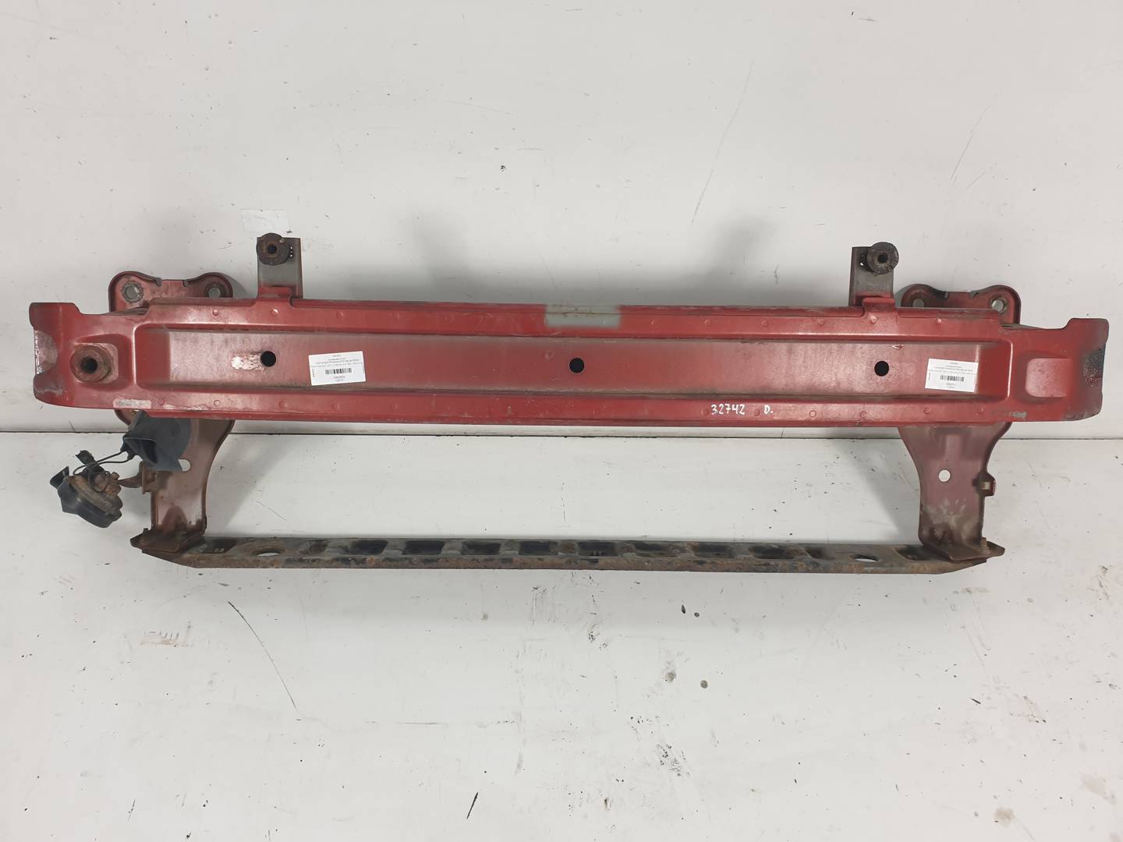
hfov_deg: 67.3
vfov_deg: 53.1
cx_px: 562
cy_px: 421
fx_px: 843
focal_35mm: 26
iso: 80
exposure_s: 1/100
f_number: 2.4
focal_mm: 4.3
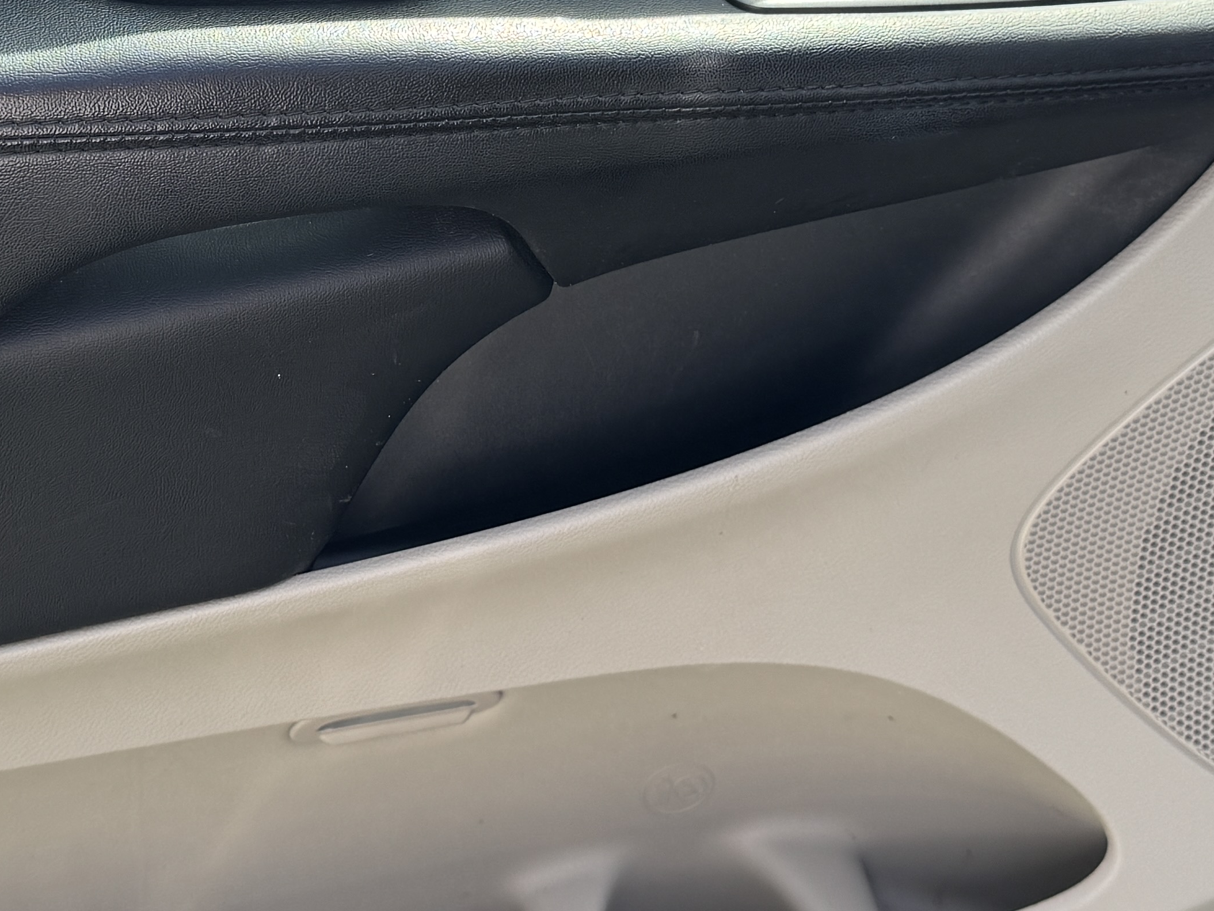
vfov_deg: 22.4
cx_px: 330
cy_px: 228
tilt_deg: -36.6
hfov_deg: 29.4
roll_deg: -1.0
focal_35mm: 65
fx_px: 2280
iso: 80
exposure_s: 1/651
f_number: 1.78
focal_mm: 6.76
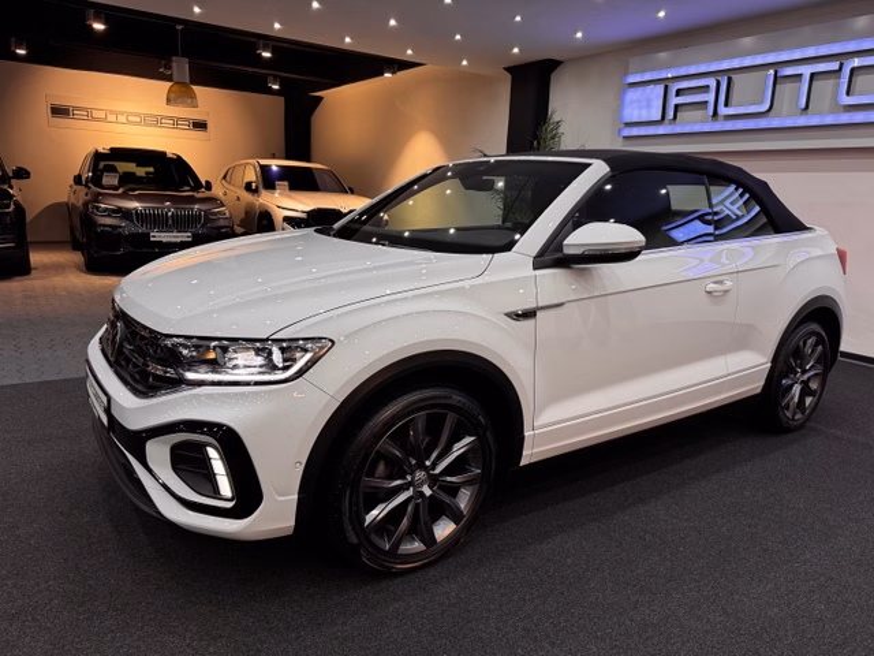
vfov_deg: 56.8
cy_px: 328
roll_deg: -2.5
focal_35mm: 24
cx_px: 437
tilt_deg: -12.4
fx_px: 606
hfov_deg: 71.6
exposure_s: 1/100
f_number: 1.78
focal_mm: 6.86
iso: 160
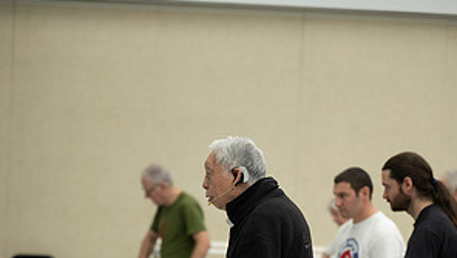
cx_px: 229
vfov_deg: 7.6
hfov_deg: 13.5
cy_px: 340
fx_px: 1928
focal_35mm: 159
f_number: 2.8
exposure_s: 1/250
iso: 1000
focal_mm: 100
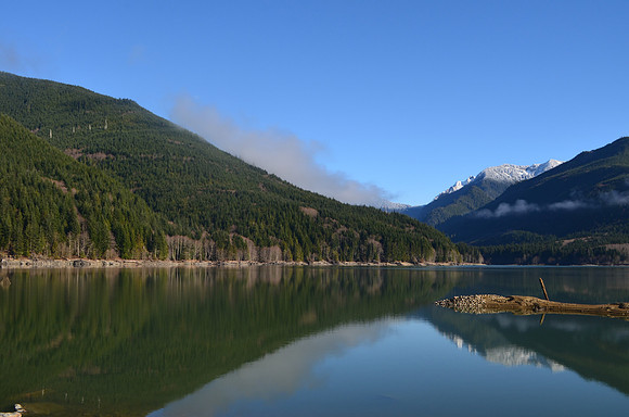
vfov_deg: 39.8
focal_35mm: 33
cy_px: 208
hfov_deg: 57.3
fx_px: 575
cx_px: 314
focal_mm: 22
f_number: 10
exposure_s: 1/250
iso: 220
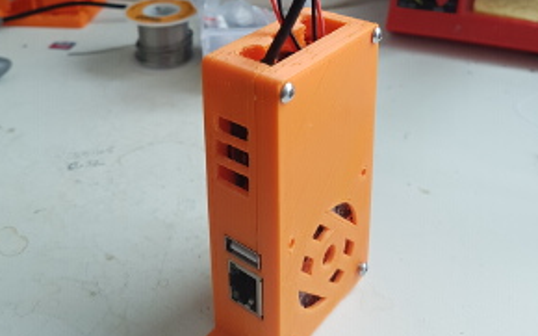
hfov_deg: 51.6
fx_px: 557
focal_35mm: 38
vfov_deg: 32.0
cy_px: 35
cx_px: 265
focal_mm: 4.2
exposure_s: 1/100
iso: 64
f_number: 1.7
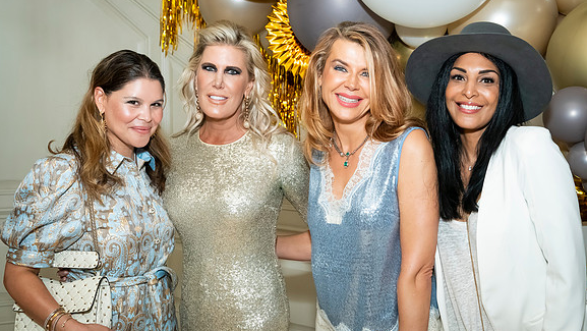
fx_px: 623
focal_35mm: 40
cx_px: 293
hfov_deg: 50.5
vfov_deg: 29.7
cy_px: 159
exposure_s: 1/100
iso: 1600
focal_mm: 38
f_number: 5.6
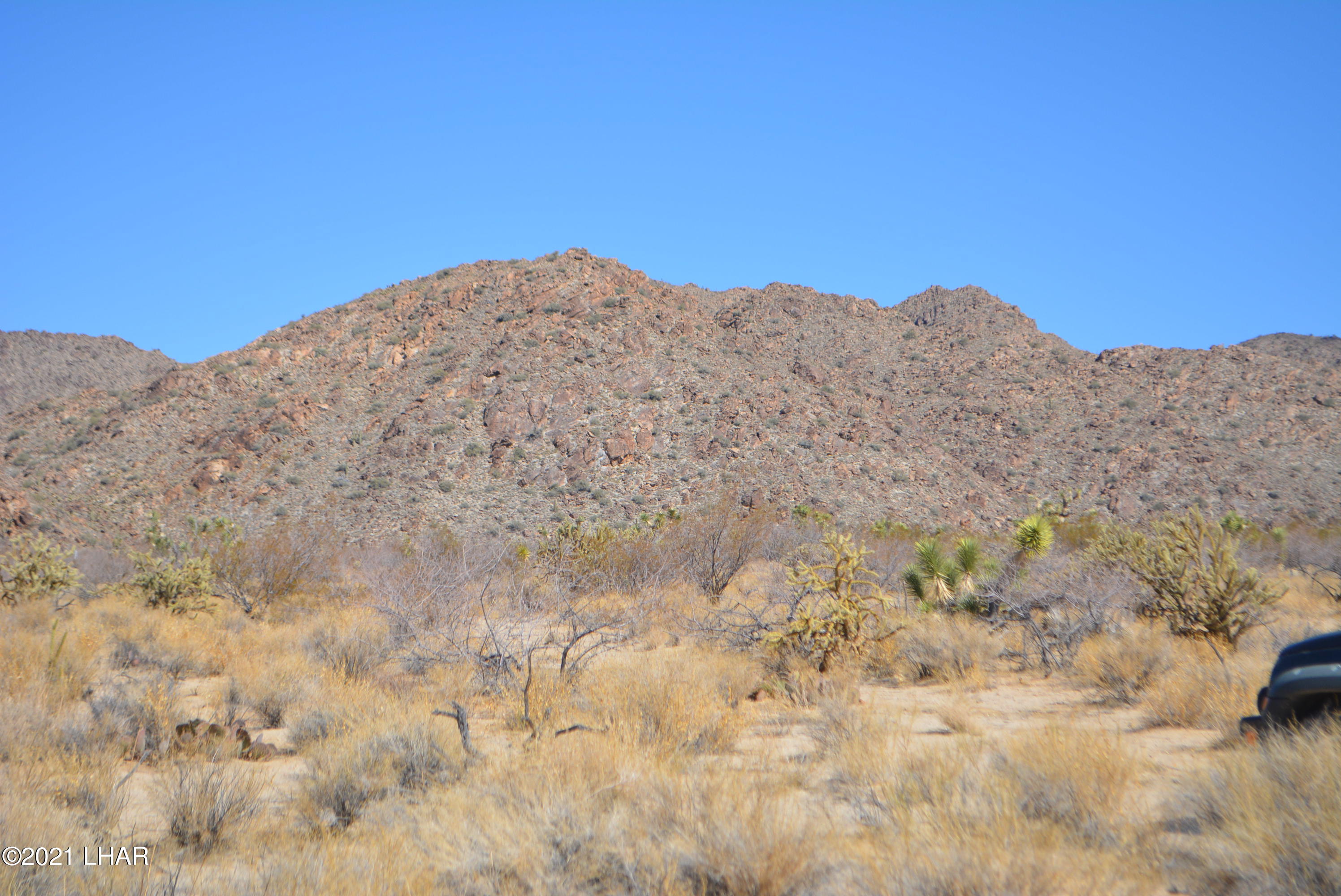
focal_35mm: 82
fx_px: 3075
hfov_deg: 24.6
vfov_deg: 16.6
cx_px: 670
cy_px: 448
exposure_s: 1/1600
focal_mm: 55
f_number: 7.1
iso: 400
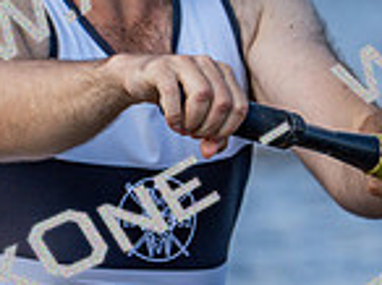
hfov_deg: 1.5
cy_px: 148
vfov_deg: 1.1
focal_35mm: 1328
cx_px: 141
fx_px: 14631
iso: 400
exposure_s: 1/1600
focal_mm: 347
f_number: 6.3
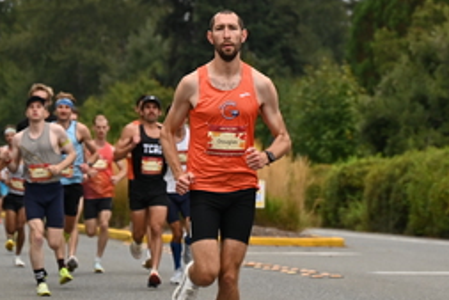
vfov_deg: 4.5
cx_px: 227
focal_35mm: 304
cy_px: 49
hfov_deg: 6.8
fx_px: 3794
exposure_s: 1/250
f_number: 6.3
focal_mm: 140
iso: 640
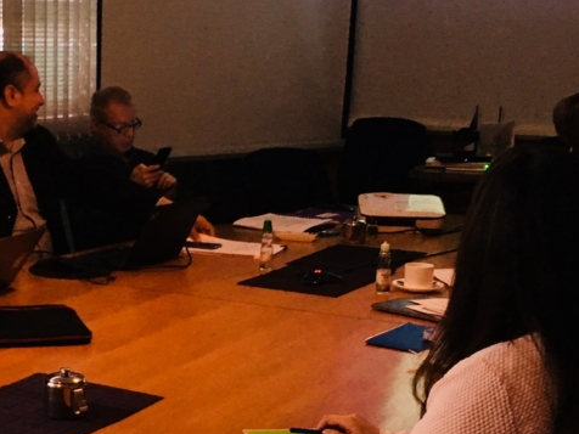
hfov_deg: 24.5
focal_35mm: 78
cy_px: 291
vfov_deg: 18.8
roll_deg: -1.1
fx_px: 1305
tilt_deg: -10.9
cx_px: 96
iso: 64
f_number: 2.2
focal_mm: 4.15
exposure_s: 1/33
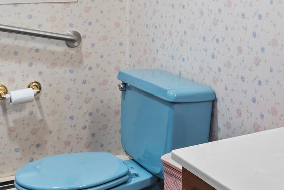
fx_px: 530
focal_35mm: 67
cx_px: 206
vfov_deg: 19.3
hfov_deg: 29.6
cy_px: -24
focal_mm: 12.4
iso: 200
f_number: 7.1
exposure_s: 2.5
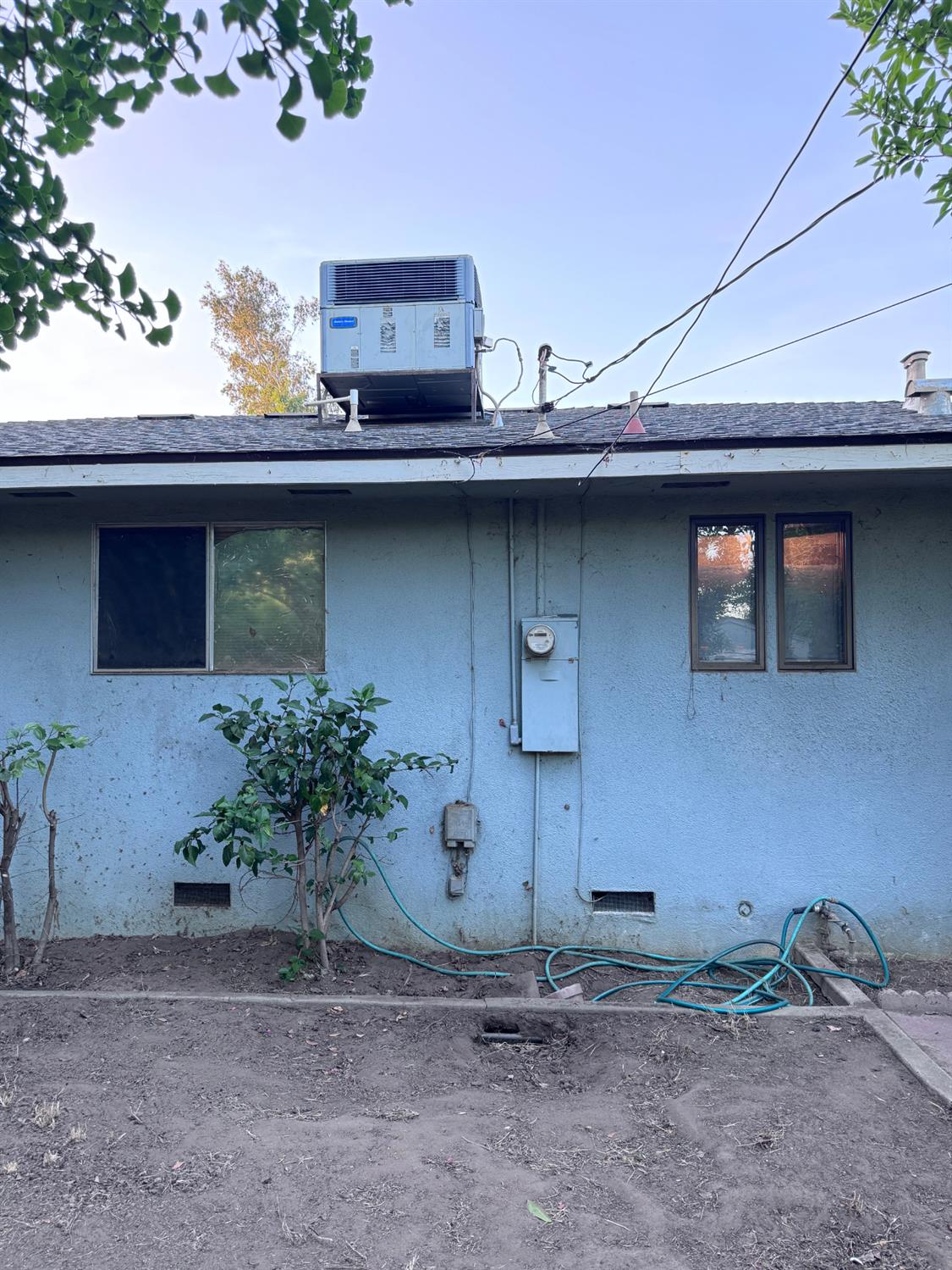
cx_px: 476
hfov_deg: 56.8
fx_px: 880
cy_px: 635
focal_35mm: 24
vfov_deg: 71.6
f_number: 1.78
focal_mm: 6.76
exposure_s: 1/118
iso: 200
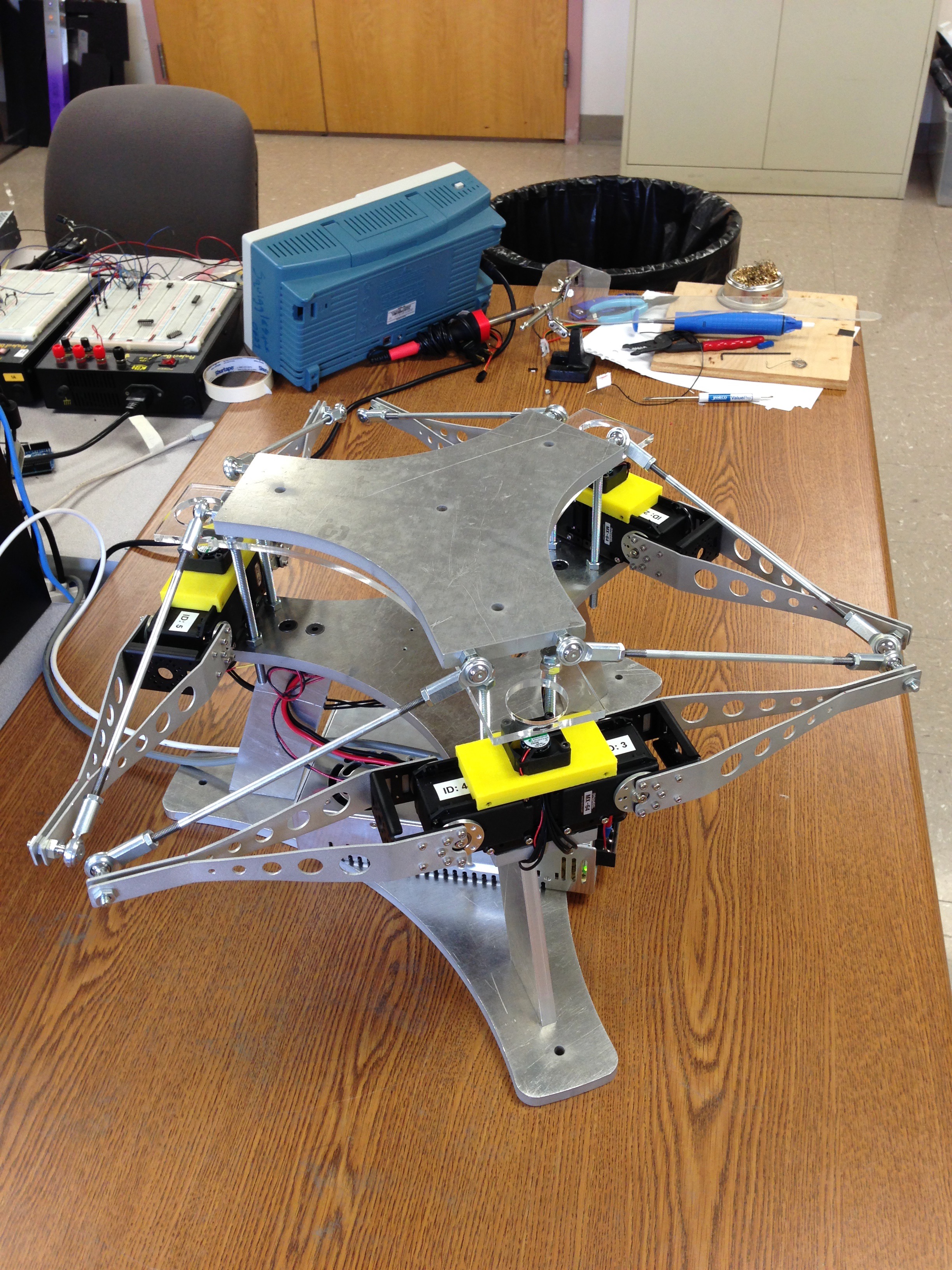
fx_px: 1210
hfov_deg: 42.9
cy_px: 635
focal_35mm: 33
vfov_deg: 55.4
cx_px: 476
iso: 50
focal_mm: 4.12
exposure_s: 1/30
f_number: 2.4
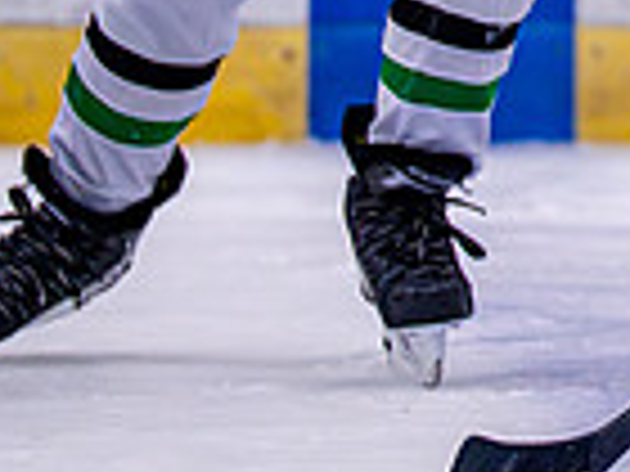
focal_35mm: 1275
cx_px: 1295
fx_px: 23205
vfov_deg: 1.2
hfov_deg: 1.6
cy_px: -289
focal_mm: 200
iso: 2500
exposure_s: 1/1250
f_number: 2.8
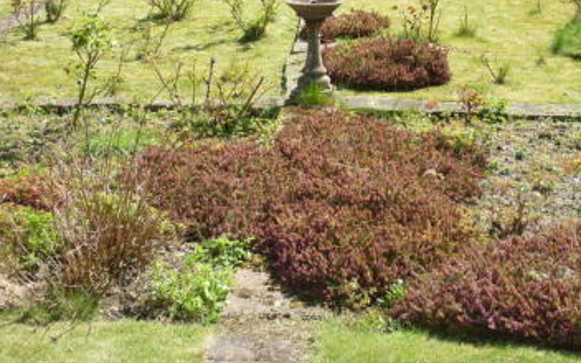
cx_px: 342
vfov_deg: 21.8
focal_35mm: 58
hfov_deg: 35.0
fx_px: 918
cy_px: 22
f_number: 2.8
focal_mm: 5.5
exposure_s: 1/640
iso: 100
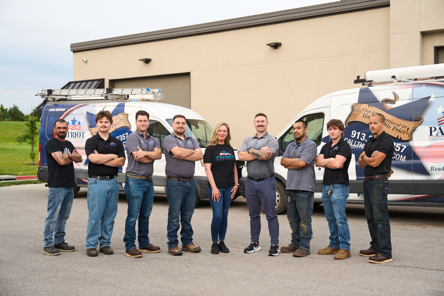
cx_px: 222
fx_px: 543
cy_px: 148
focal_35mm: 44
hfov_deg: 44.5
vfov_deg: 30.5
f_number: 4.5
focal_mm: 44
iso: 250
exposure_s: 1/250
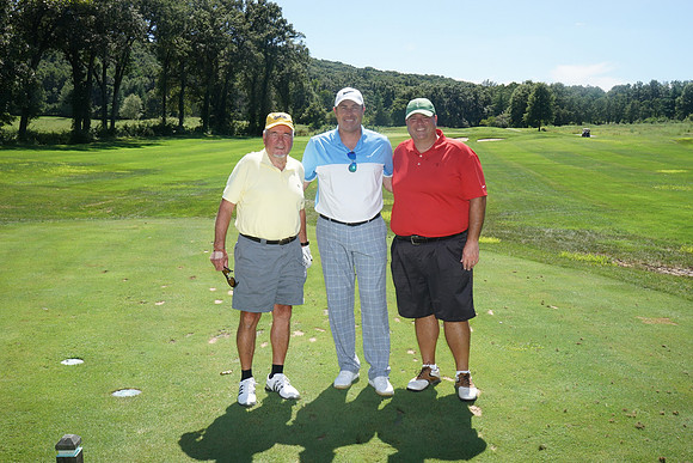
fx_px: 712
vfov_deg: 36.0
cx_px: 346
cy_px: 232
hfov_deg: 51.9
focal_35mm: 37
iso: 800
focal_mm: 37
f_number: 18
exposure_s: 1/250
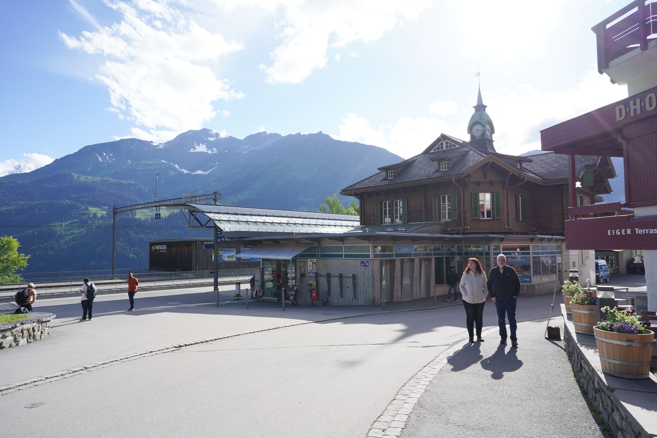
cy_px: 219
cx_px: 328
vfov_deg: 53.1
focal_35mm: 24
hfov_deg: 73.7
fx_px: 438
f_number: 11
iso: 100
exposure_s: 1/100
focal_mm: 24
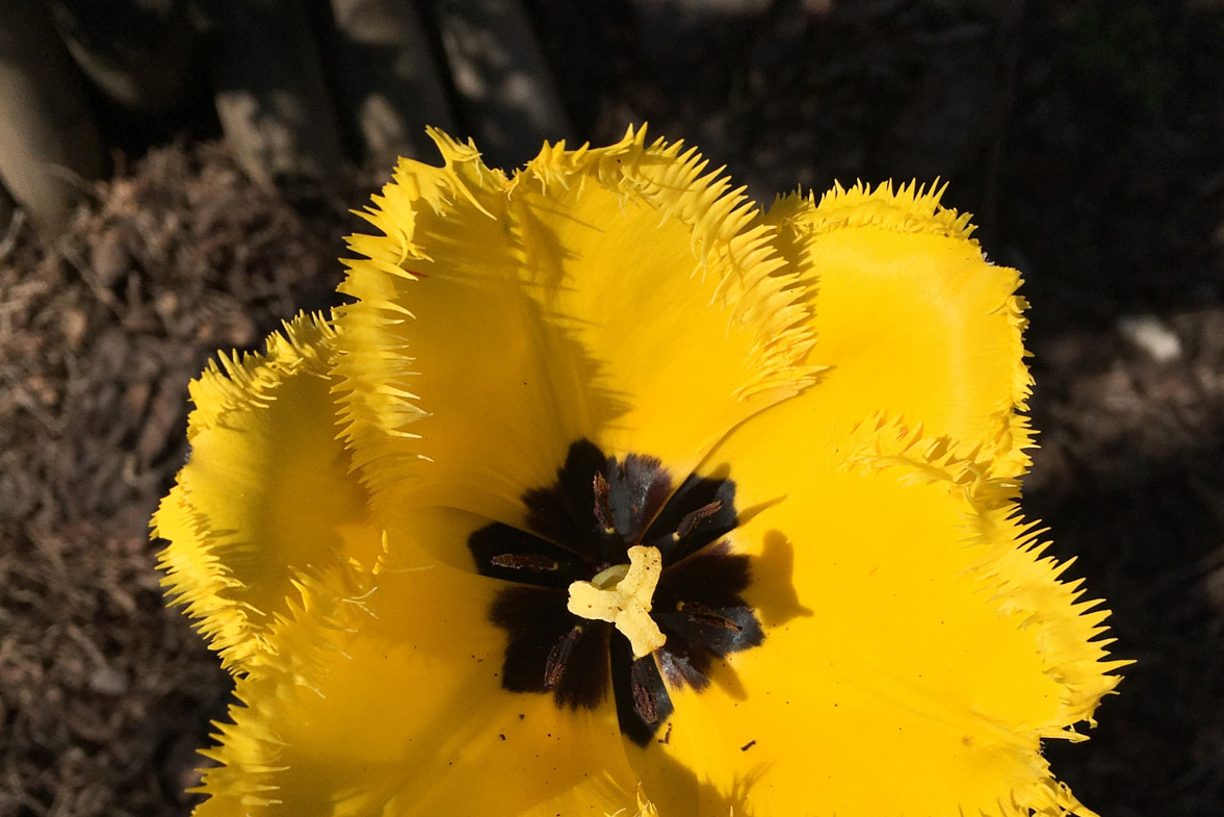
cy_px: 575
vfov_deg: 32.2
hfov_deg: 47.4
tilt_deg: -62.6
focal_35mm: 41
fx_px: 1394
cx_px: 620
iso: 25
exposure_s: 1/4808
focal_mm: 4.15
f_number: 2.2
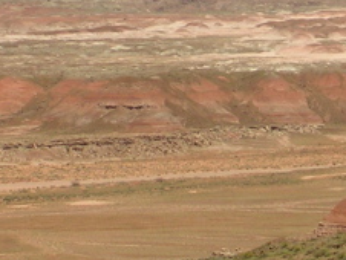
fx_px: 3252
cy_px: -76
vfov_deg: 4.6
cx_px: 182
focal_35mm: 325
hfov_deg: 6.1
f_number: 4.9
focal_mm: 17.4
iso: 50
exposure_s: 1/565
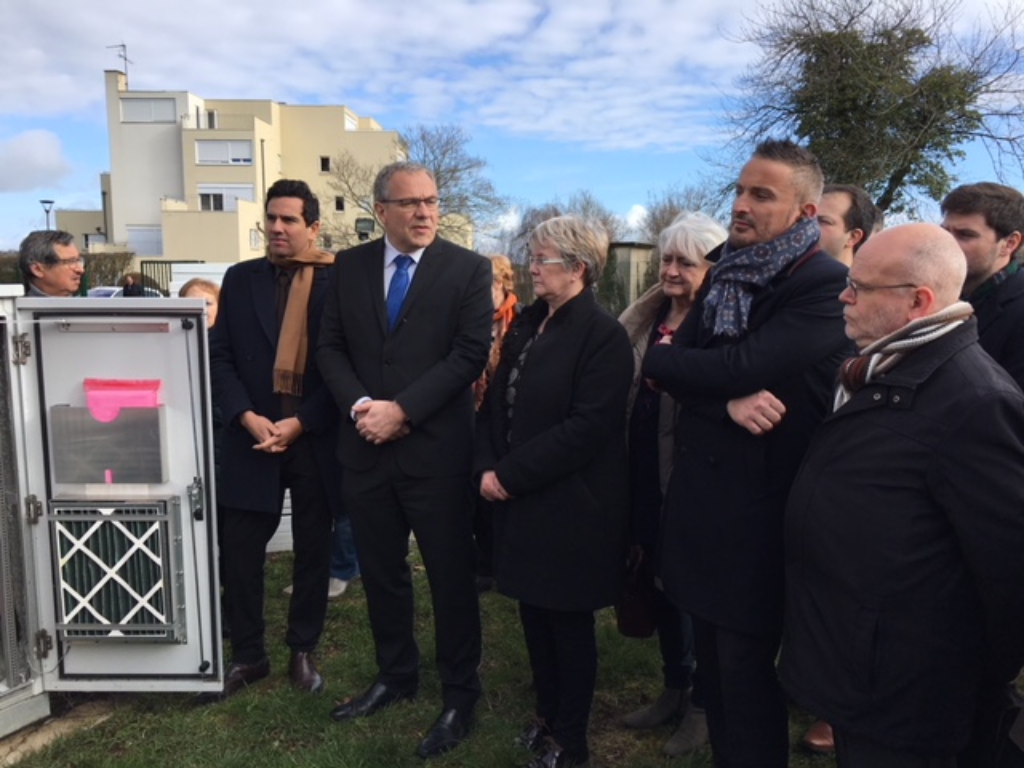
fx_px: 858
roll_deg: +0.0
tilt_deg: -7.1
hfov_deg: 61.7
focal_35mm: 29
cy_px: 384
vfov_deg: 48.2
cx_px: 512
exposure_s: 1/769
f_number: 2.2
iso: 25
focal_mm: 4.15
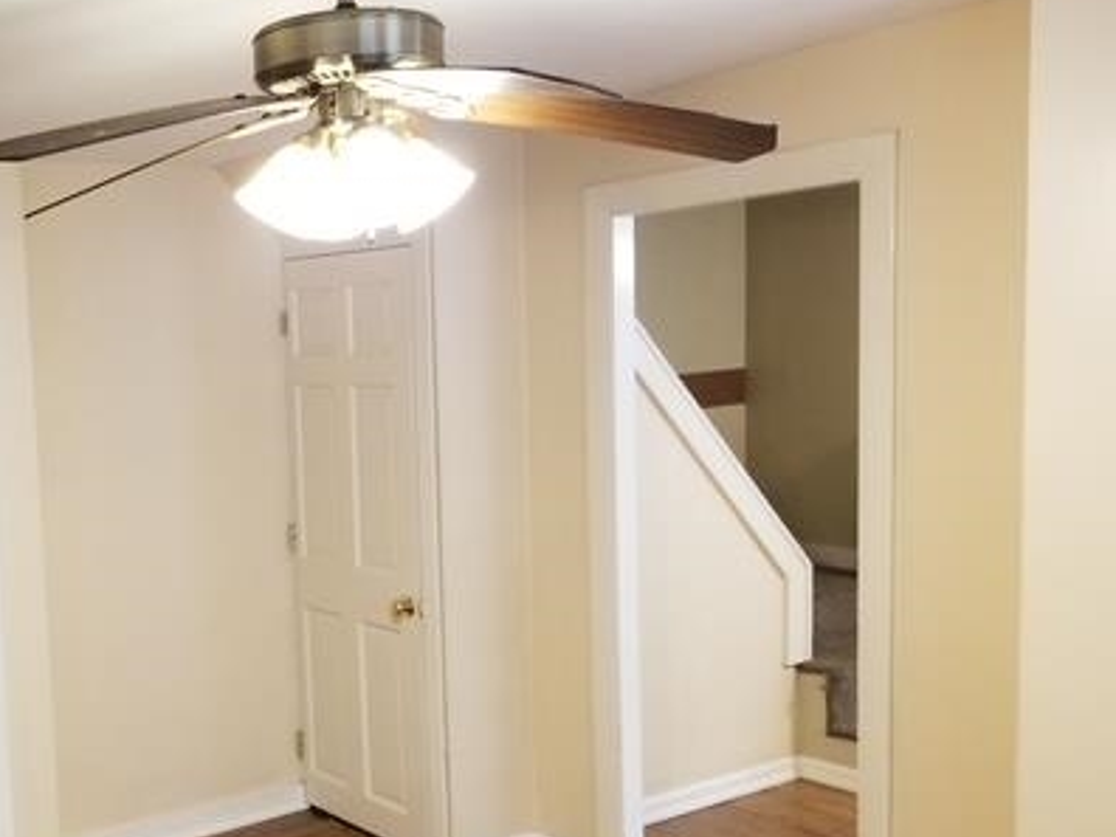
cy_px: 499
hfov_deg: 42.7
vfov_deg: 34.2
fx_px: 1354
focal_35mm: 42
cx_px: 217
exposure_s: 1/30
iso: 200
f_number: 1.7
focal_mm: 4.25
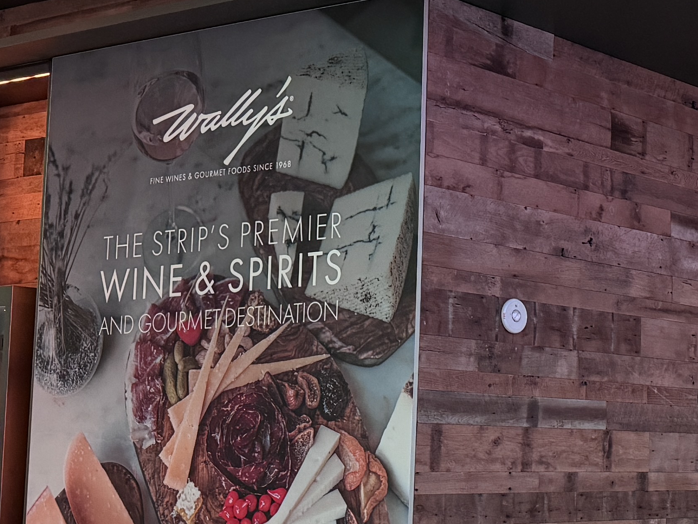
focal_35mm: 82
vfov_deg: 18.0
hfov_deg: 22.0
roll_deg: -0.3
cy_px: 305
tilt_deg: +6.6
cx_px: 849
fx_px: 1653
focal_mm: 6.76
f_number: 1.78
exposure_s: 1/59
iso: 400
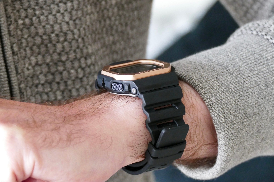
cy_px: 91
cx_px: 137
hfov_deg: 14.3
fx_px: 1096
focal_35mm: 144
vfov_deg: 9.5
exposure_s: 1/25
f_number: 4
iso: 1600
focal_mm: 52.4
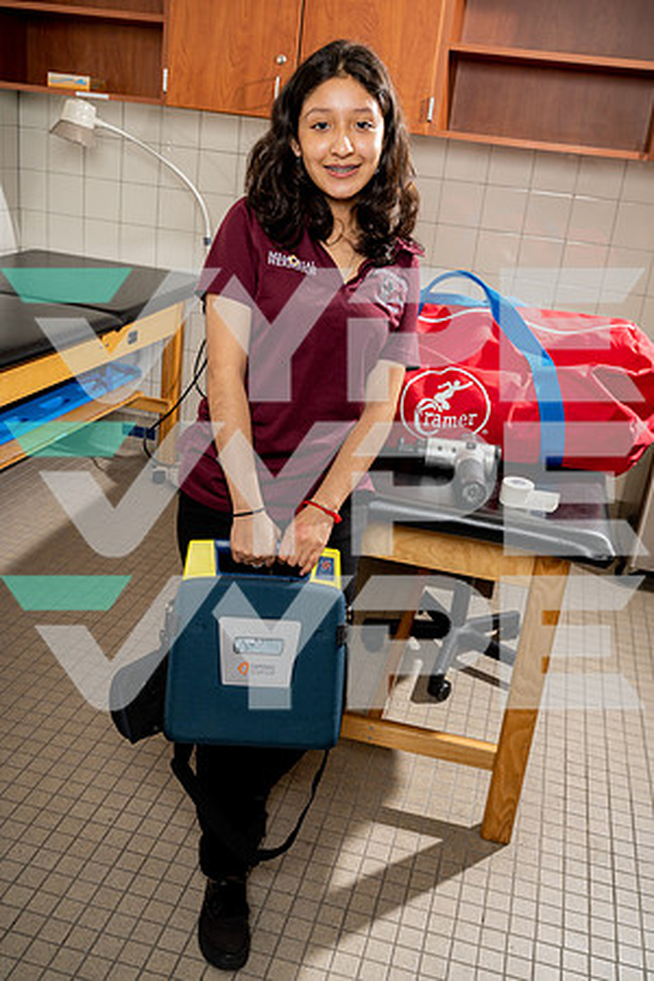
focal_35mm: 35
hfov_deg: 37.9
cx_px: 327
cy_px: 490
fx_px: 954
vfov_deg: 54.4
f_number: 6.3
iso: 250
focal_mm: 35
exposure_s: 1/250
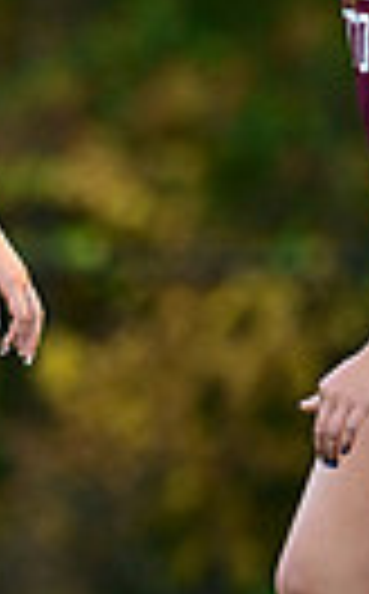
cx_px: -454
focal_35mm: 1797
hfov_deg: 0.7
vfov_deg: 1.2
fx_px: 29041
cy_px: 317
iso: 4500
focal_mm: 400
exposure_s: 1/2000
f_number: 4.5
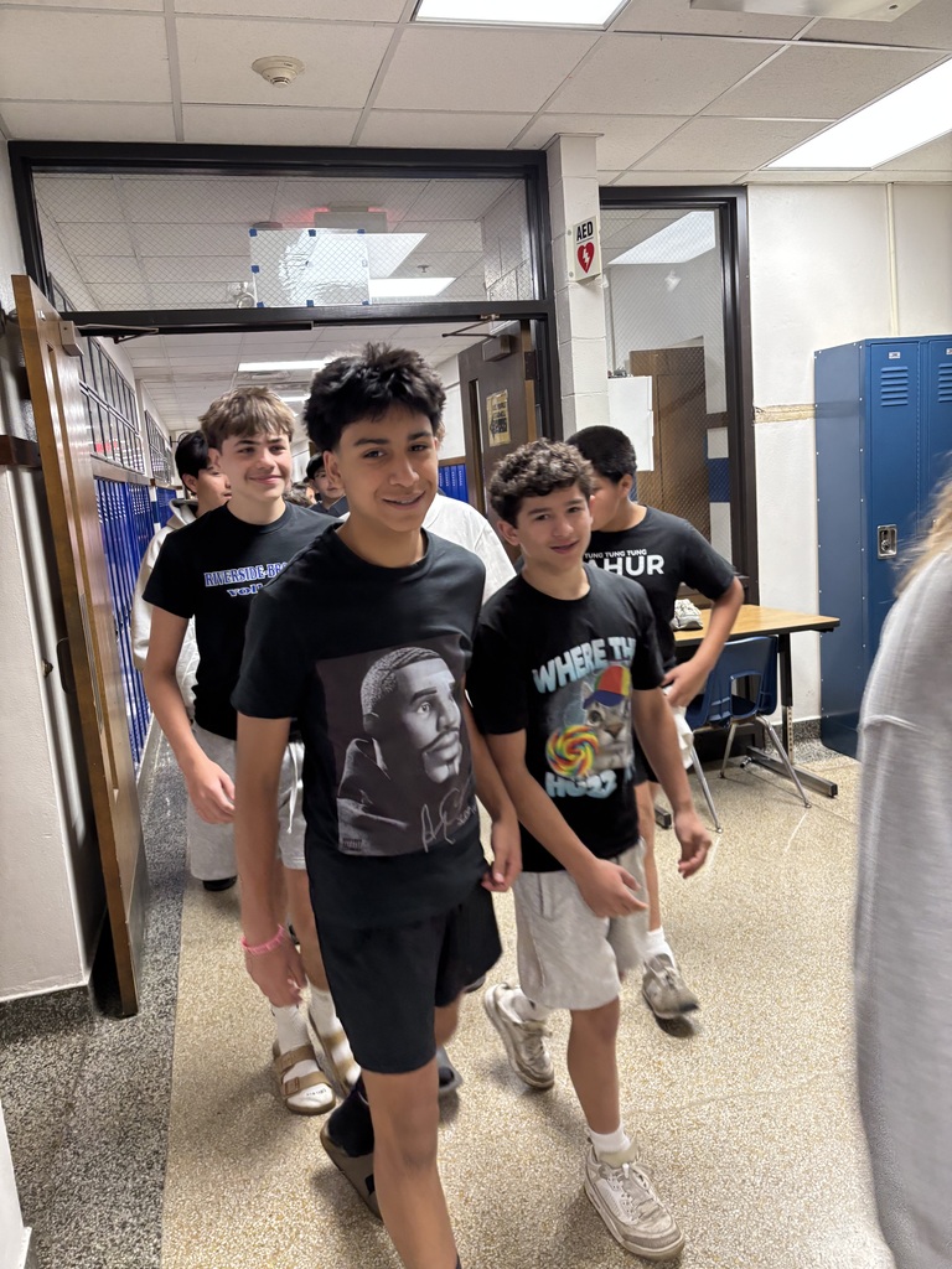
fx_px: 953
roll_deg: +4.0
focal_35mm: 26
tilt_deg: -10.1
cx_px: 476
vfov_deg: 67.3
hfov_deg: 53.1
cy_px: 634
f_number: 1.6
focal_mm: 5.96
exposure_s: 1/60
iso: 320
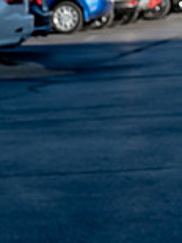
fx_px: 2296
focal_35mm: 327
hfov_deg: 4.5
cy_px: 495
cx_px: -133
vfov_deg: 5.9
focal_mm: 35
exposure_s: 1/800
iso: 200
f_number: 4.5
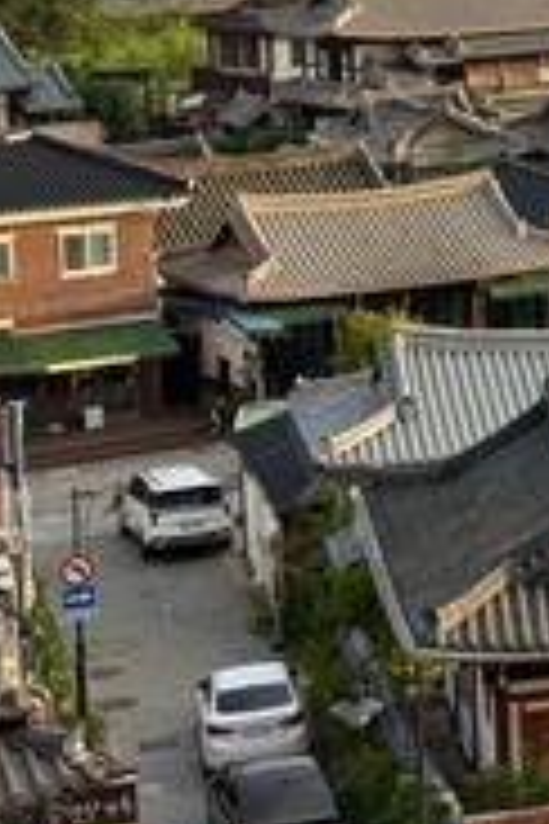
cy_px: 45
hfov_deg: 9.9
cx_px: 968
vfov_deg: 15.4
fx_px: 2996
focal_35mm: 131
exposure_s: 1/1185
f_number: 1.78
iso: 64
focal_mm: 6.76
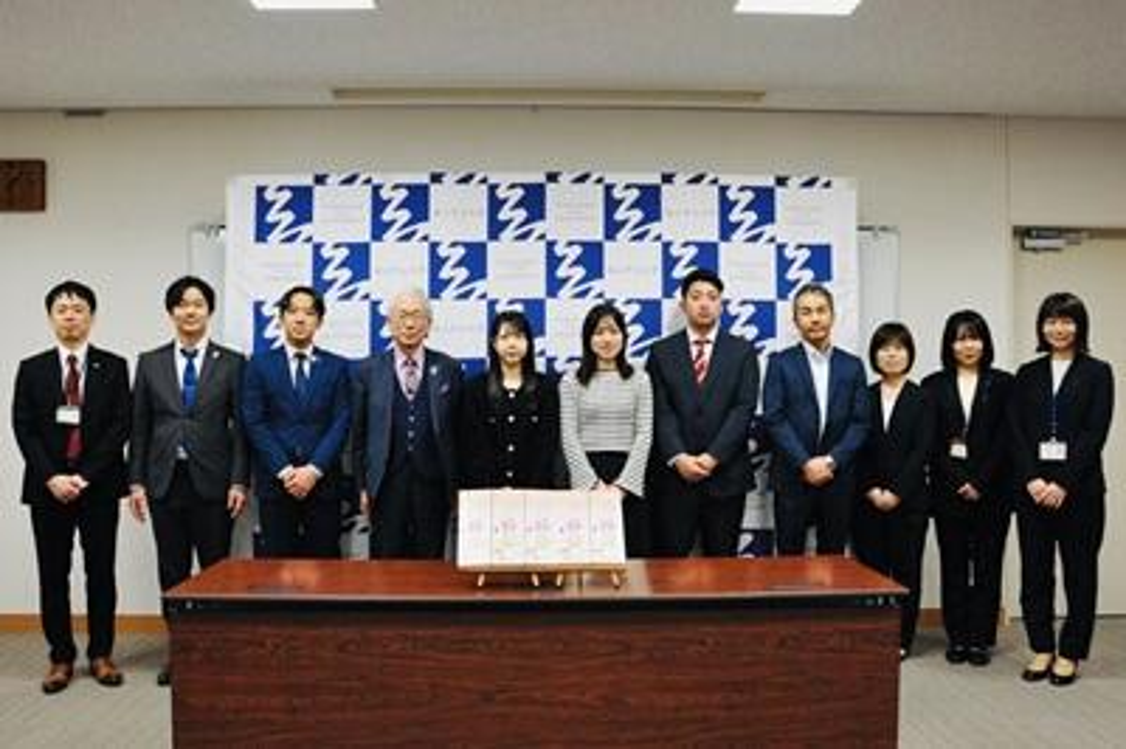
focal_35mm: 26
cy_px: 374
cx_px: 563
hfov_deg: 69.4
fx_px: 813
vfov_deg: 49.5
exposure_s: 1/125
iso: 2000
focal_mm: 26
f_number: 5.6
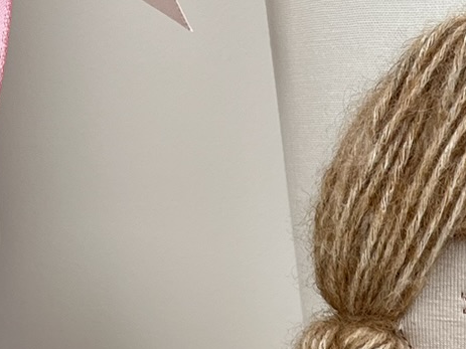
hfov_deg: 16.6
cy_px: 644
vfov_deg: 11.8
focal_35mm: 115
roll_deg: -0.2
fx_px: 1548
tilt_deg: -14.9
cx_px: 503
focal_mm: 5.1
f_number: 1.6
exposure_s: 1/133
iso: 32
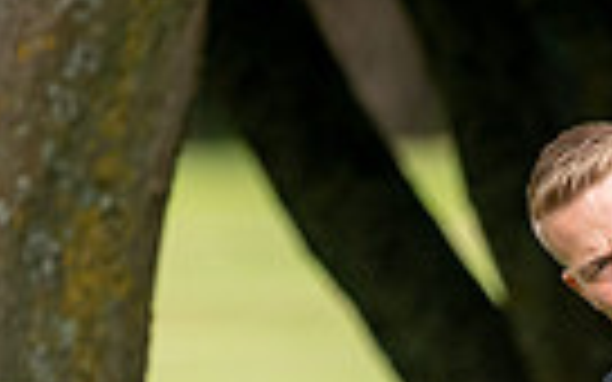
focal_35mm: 2102
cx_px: 865
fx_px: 35059
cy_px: 876
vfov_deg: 0.6
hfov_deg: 1.0
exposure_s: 1/1250
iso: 400
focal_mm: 300
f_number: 4
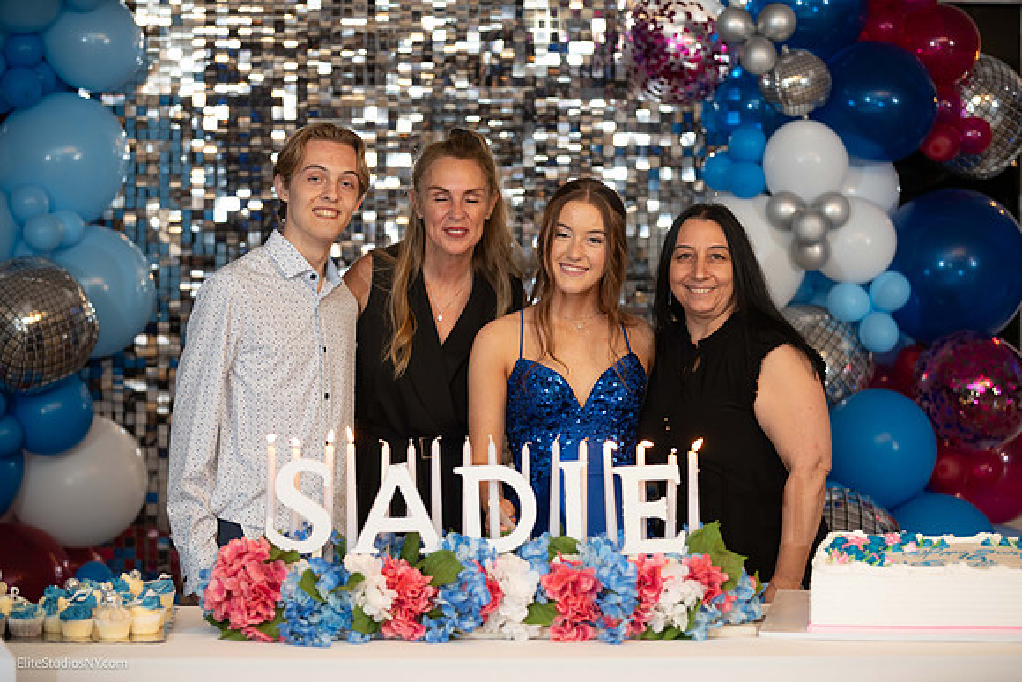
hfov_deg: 19.5
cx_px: 511
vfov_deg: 13.0
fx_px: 2981
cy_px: 341
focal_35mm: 105
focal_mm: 105
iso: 800
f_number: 2.8
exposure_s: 1/125
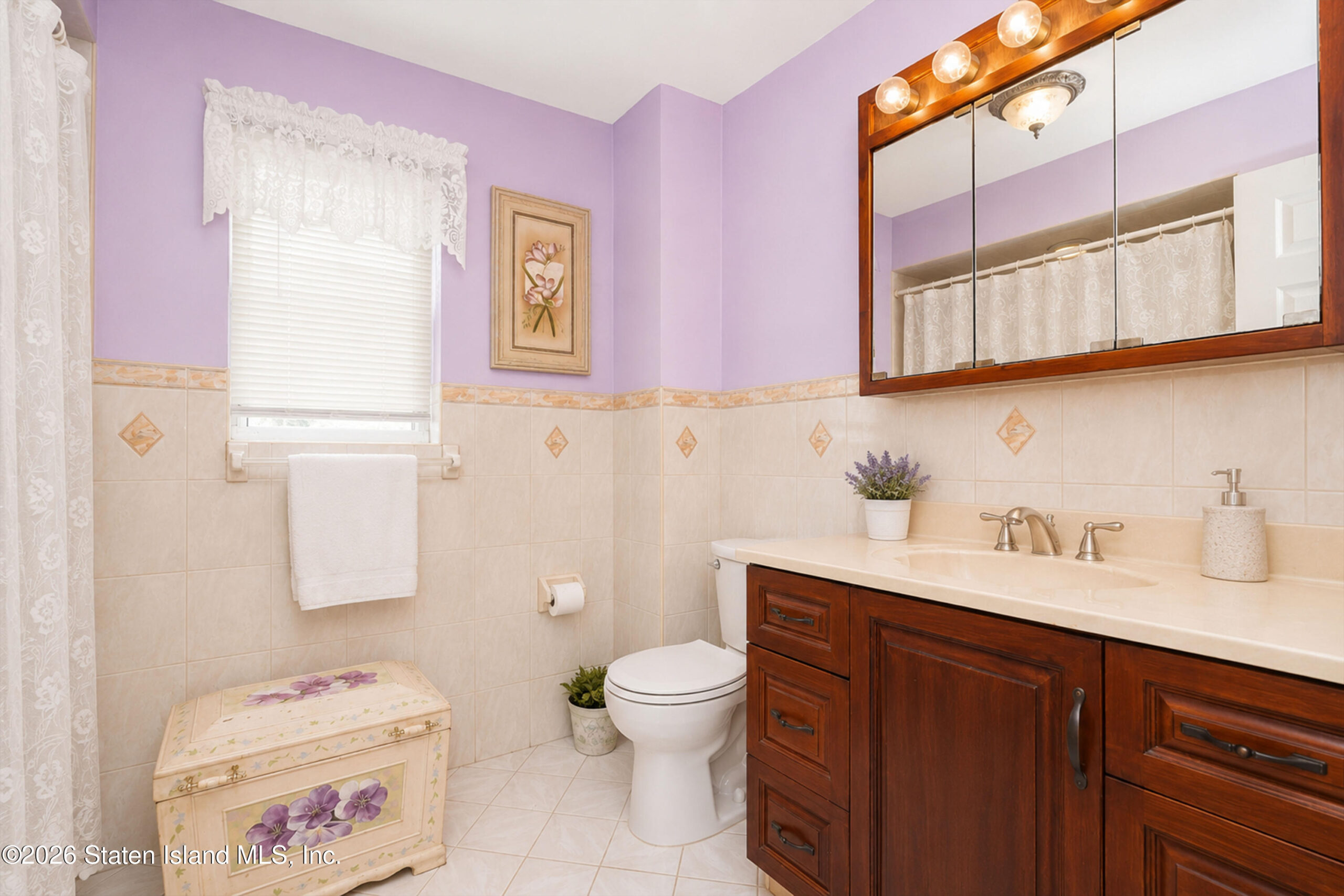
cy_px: 448
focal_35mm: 16
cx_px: 672
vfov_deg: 73.8
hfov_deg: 96.7
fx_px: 597
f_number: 5.6
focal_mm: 16
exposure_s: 1/60
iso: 64
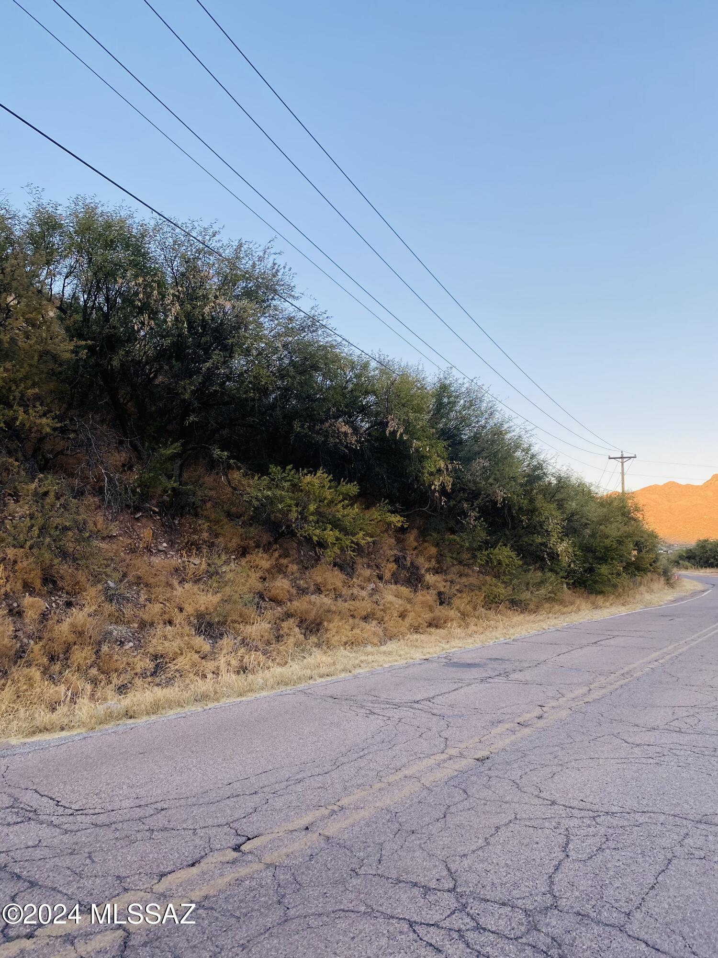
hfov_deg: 53.1
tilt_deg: +13.3
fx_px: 719
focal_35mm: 26
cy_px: 479
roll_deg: +1.0
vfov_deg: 67.3
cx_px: 359
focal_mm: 4.25
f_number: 1.8
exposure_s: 1/333
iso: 32
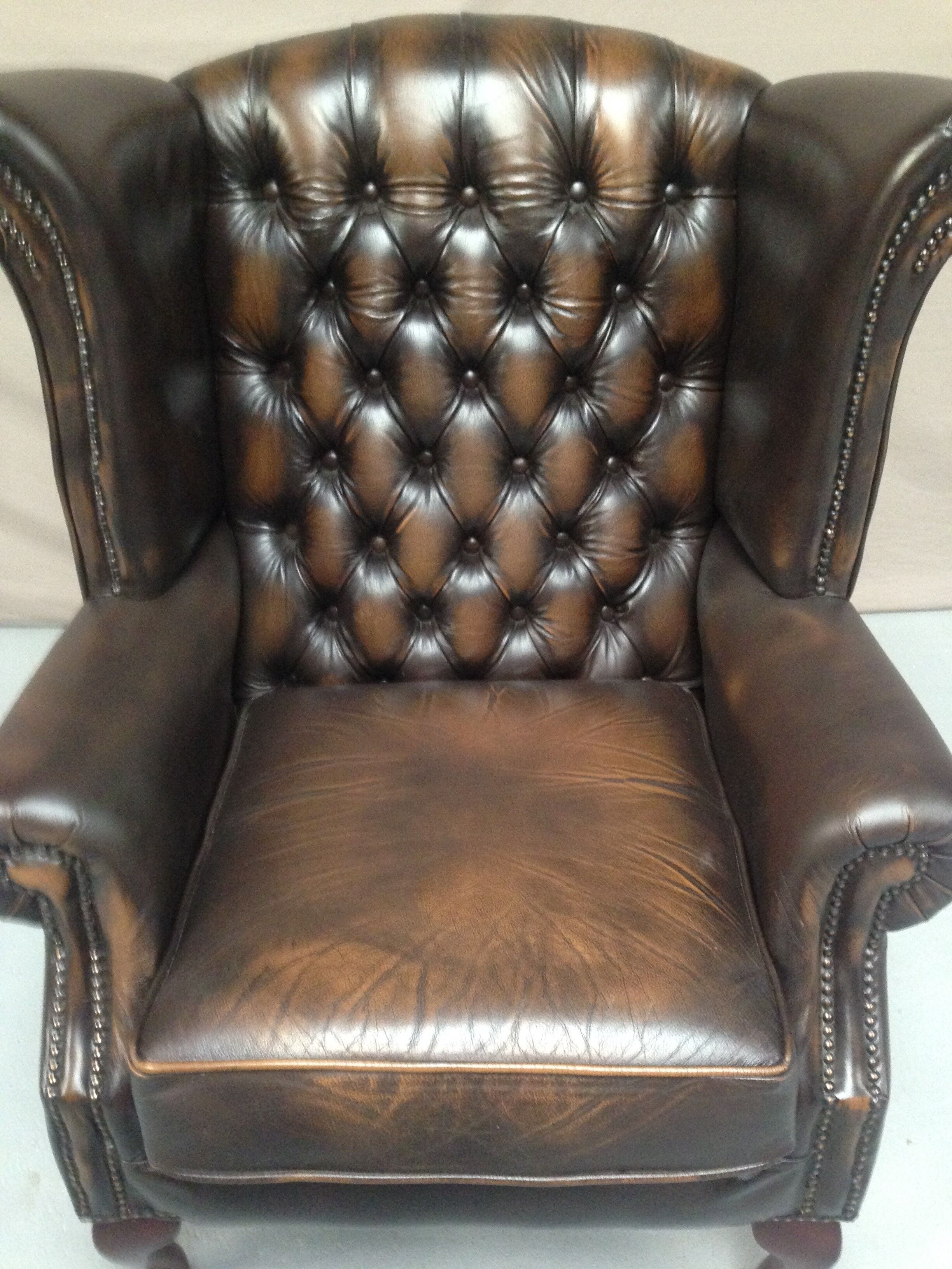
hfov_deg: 43.0
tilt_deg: -28.7
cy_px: 634
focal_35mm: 33
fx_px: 1210
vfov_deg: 55.3
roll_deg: -0.5
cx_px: 476
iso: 400
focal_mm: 4.12
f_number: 2.4
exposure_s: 1/15
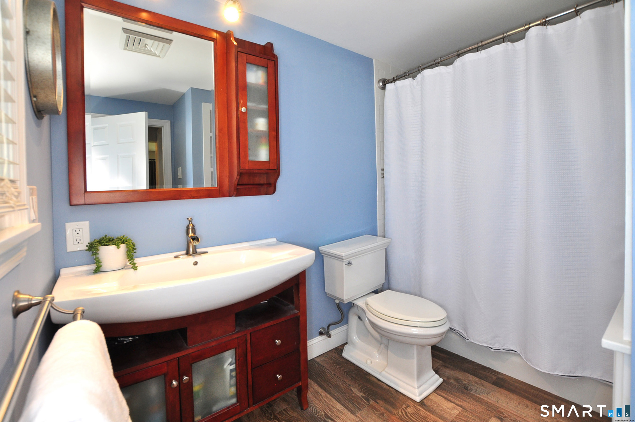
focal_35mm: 15
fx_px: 264
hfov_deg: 100.5
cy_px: 211
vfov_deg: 77.2
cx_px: 318
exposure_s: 1/60
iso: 400
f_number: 5
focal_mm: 10
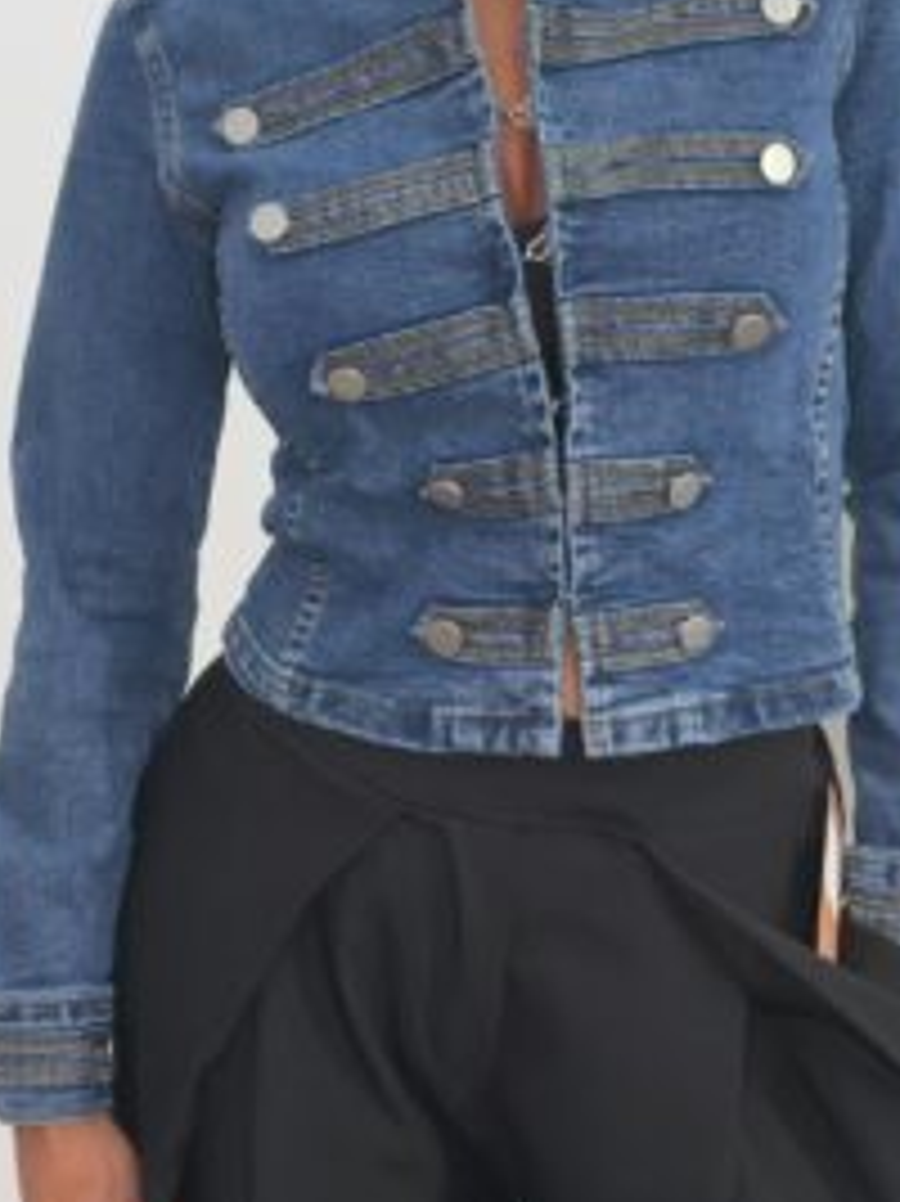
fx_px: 1561
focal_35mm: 45
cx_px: 572
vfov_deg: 42.0
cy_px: 513
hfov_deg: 32.0
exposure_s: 1/110
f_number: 1.9
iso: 100
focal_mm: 2.71
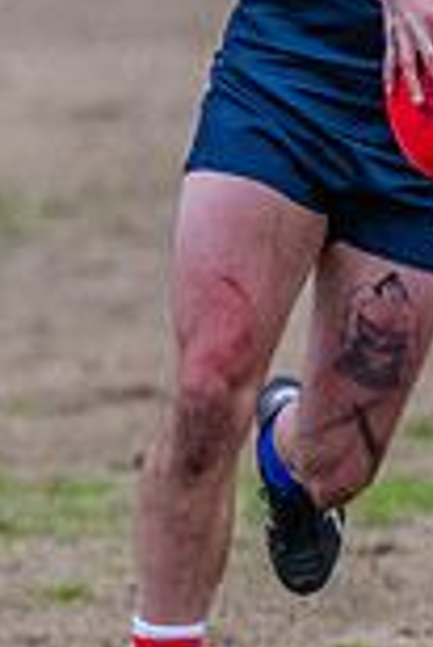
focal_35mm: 2856
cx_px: 571
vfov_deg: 0.7
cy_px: 215
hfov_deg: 0.5
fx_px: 51408
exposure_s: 1/1600
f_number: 6.3
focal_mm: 600
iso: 2000
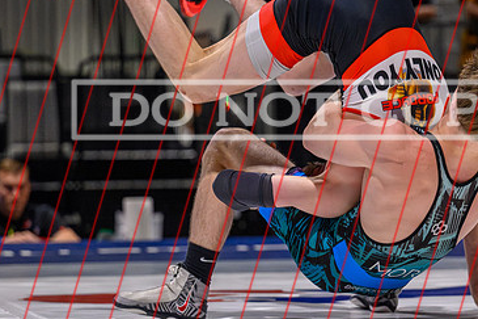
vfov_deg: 5.8
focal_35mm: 237
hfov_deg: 8.7
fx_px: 3145
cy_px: 201
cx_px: 339
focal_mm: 110
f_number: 2.8
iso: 7200
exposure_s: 1/800
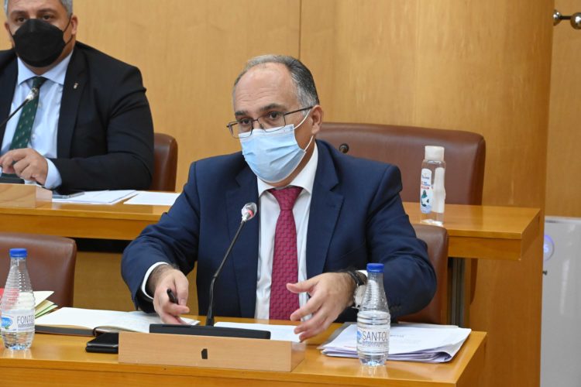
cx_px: 290
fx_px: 2421
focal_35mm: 150
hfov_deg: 13.7
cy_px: 194
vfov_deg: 9.1
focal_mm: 150
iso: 12800
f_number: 14
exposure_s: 1/125
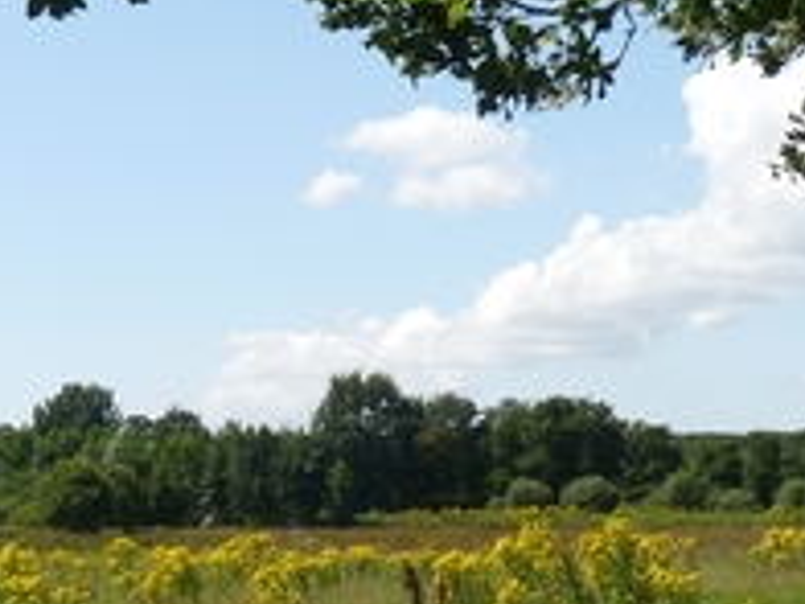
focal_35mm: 107
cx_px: 402
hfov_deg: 18.4
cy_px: 509
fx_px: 2488
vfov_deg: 13.7
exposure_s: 1/800
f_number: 4
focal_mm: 6.2
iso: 100
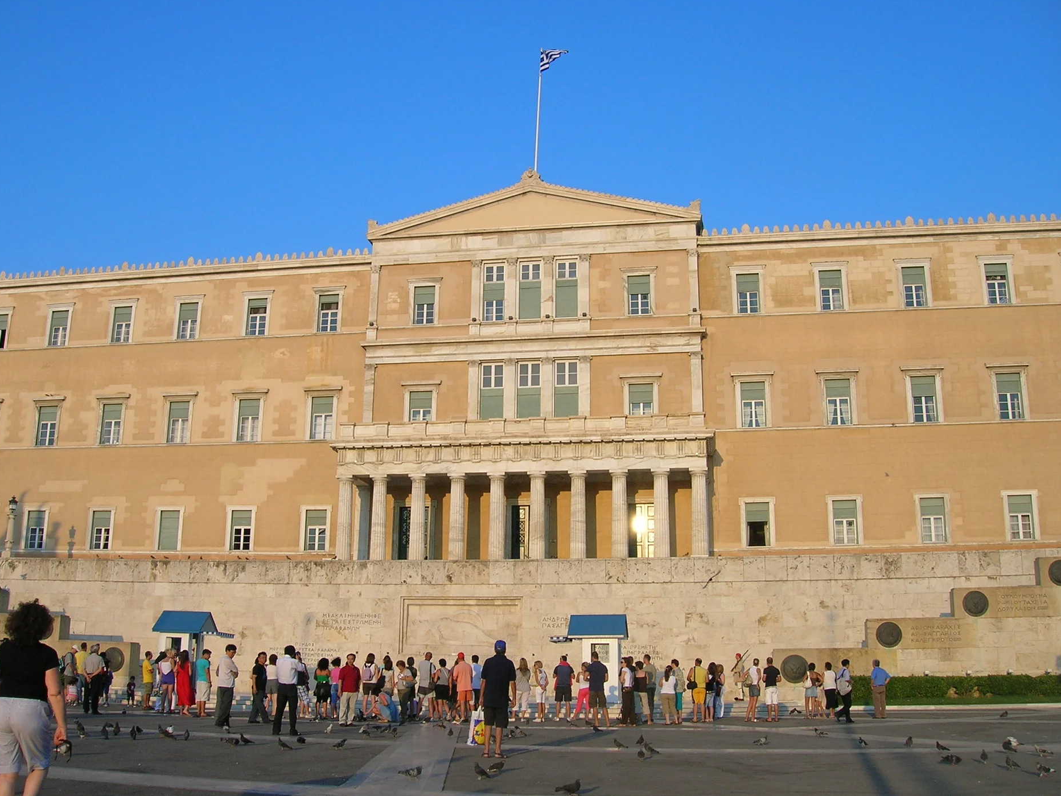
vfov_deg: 40.7
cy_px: 388
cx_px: 520
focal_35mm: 35
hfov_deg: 52.6
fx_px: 1073
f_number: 4.9
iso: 50
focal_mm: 5.7
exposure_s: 1/250
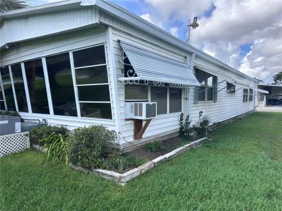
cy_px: 106
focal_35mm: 24
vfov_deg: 56.8
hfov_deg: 71.6
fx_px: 196
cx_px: 141
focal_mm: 6.86
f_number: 1.78
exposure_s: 1/2525
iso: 80
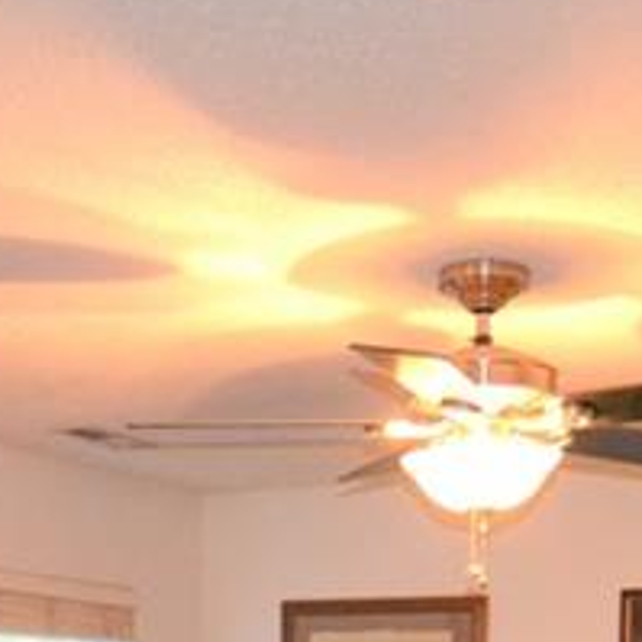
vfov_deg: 21.1
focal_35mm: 72
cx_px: 365
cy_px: 900
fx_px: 1515
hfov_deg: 23.9
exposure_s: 1/60
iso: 2800
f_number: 2.8
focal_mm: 11
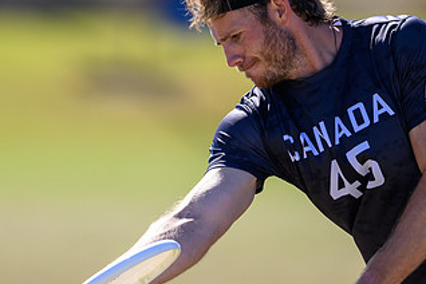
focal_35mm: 1135
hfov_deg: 1.8
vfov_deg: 1.2
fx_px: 13430
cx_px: 248
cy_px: 113
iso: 200
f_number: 3.2
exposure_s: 1/1600
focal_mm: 400
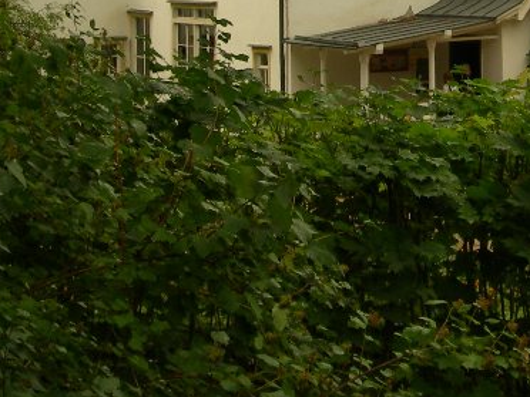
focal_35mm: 113
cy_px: -122
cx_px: 456
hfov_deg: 17.2
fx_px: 1730
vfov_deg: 12.7
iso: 50
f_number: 4.9
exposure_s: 1/296
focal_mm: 8.5
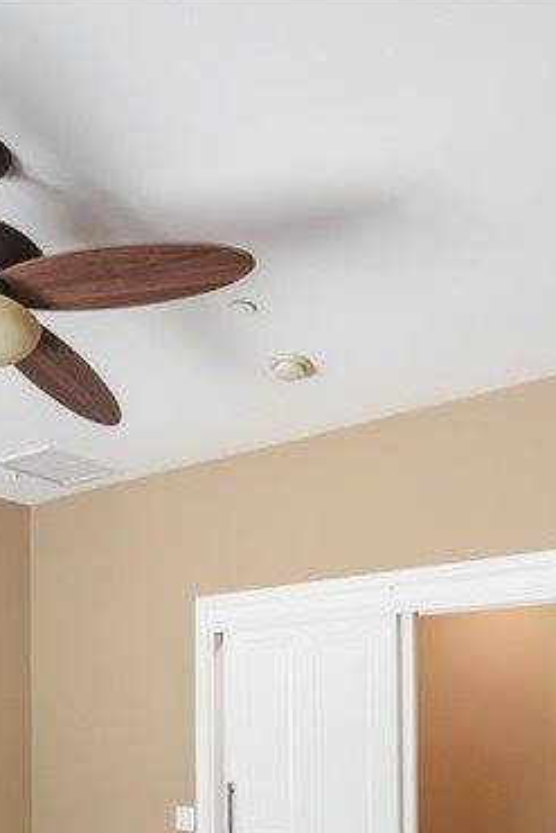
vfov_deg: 47.4
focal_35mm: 36
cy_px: 758
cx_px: 344
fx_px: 833
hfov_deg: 36.7
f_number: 8
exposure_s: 1/3
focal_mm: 13
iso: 200
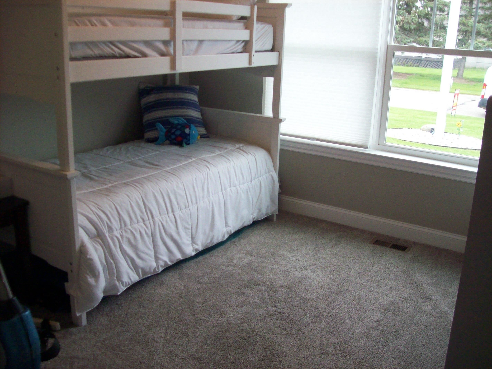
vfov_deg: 39.6
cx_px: 246
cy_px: 184
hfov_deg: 51.4
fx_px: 511
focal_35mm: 36
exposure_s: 1/128
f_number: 2.7
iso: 179
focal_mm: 6
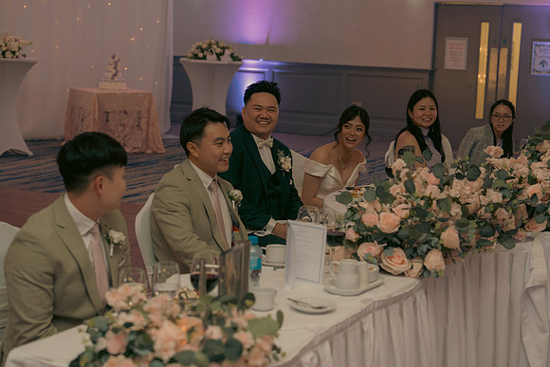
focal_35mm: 70
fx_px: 1070
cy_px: 184
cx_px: 275
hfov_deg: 28.8
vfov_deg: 19.5
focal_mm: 70
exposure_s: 1/160
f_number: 3.5
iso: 2500
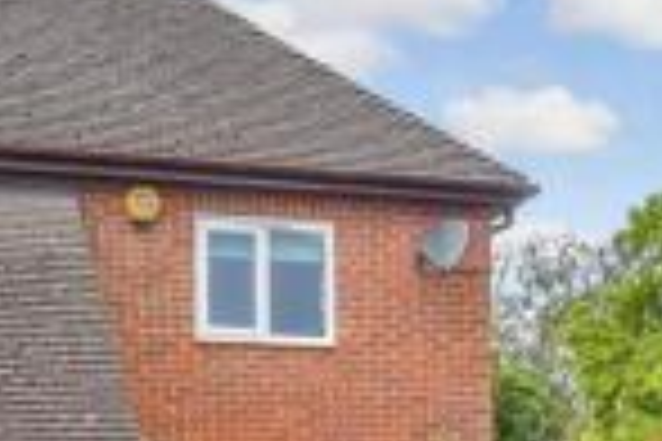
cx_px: 203
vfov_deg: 13.3
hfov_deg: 20.9
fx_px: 1784
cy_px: 655
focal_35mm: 97
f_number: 8
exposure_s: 1/320
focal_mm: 20
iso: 160
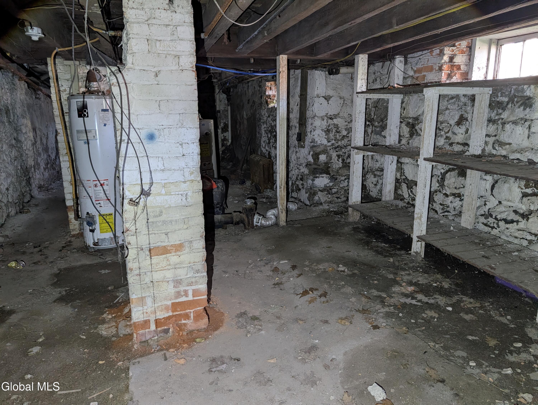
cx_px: 269
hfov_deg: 71.5
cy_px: 202
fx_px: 373
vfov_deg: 56.9
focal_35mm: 24
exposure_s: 1/93.9
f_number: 1.68
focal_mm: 6.9
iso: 426
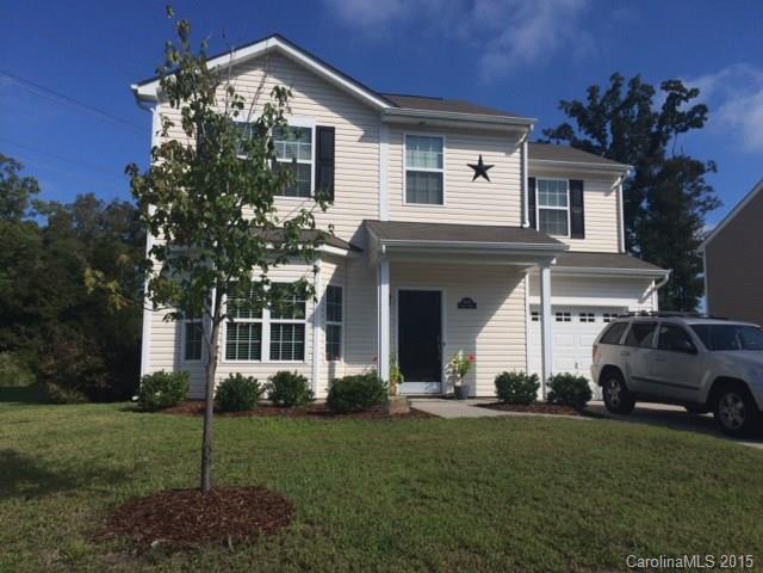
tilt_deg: +6.0
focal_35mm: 29
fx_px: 639
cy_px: 286
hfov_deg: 61.7
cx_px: 382
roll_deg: -0.1
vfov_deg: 48.2
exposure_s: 1/3425
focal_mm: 4.15
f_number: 2.2
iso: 32
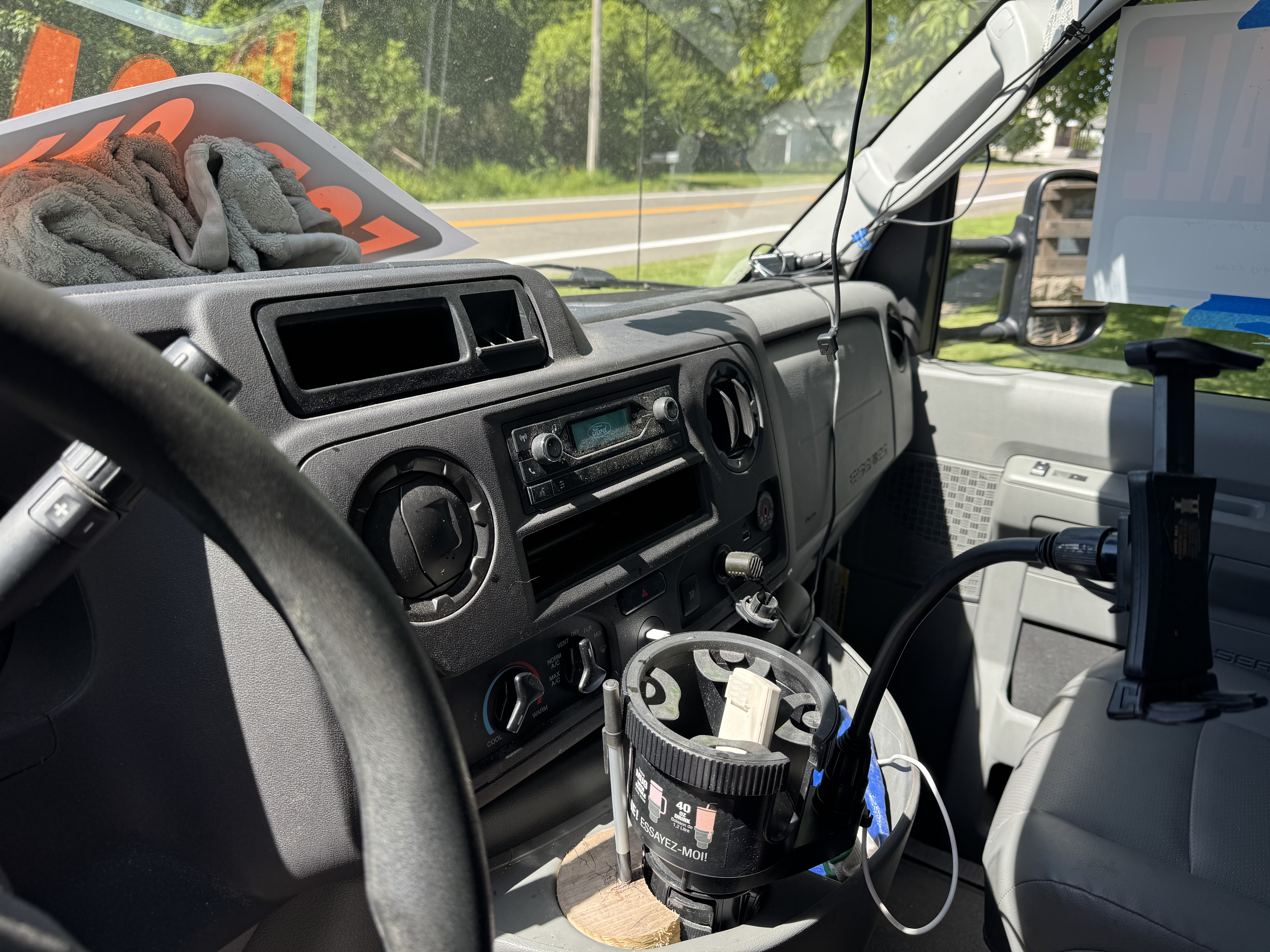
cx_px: 635
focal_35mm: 24
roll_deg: -1.0
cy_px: 476
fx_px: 881
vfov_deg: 56.8
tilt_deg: -20.0
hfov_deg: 71.6
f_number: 1.78
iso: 80
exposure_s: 1/651
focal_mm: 6.76
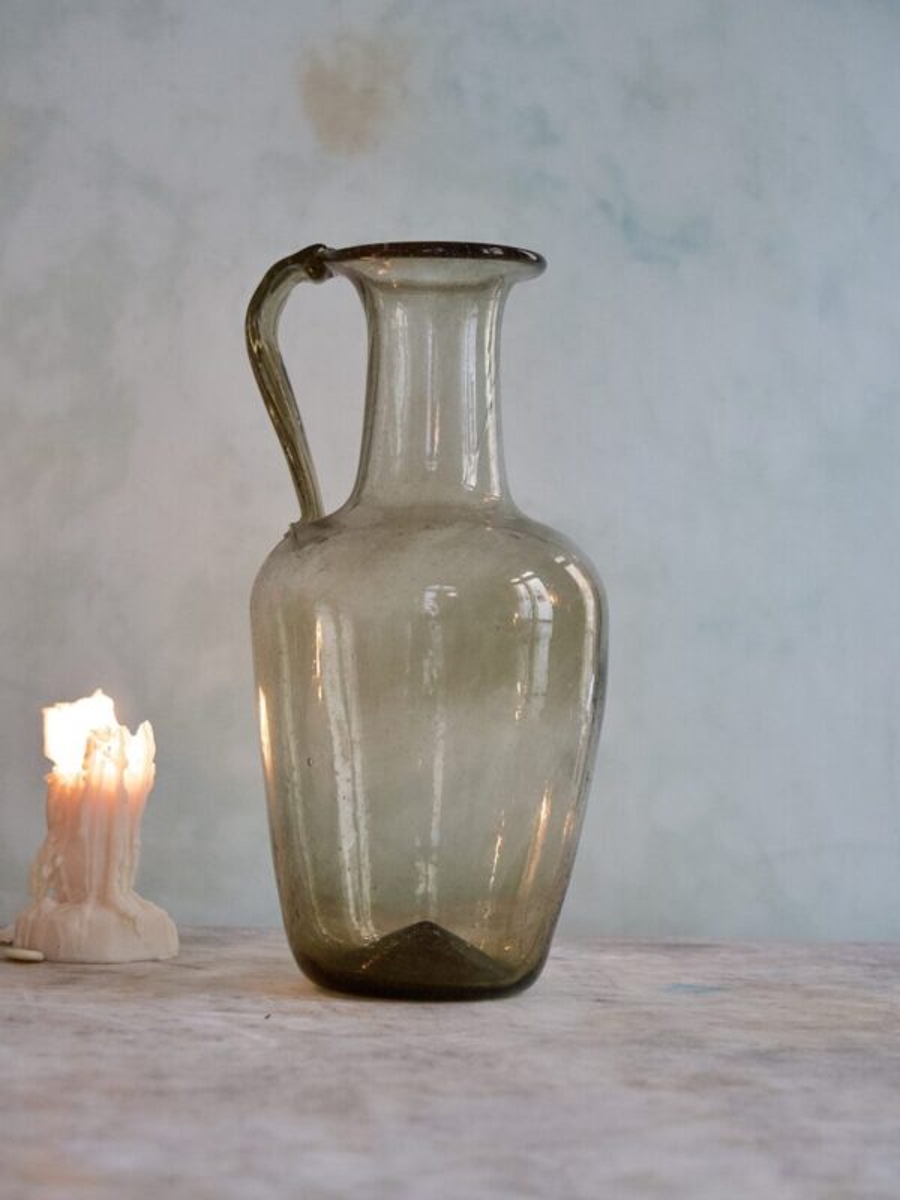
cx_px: 450
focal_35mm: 76
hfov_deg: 19.4
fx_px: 2635
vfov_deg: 25.7
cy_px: 600
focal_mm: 38
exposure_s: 1/100
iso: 1600
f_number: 3.9
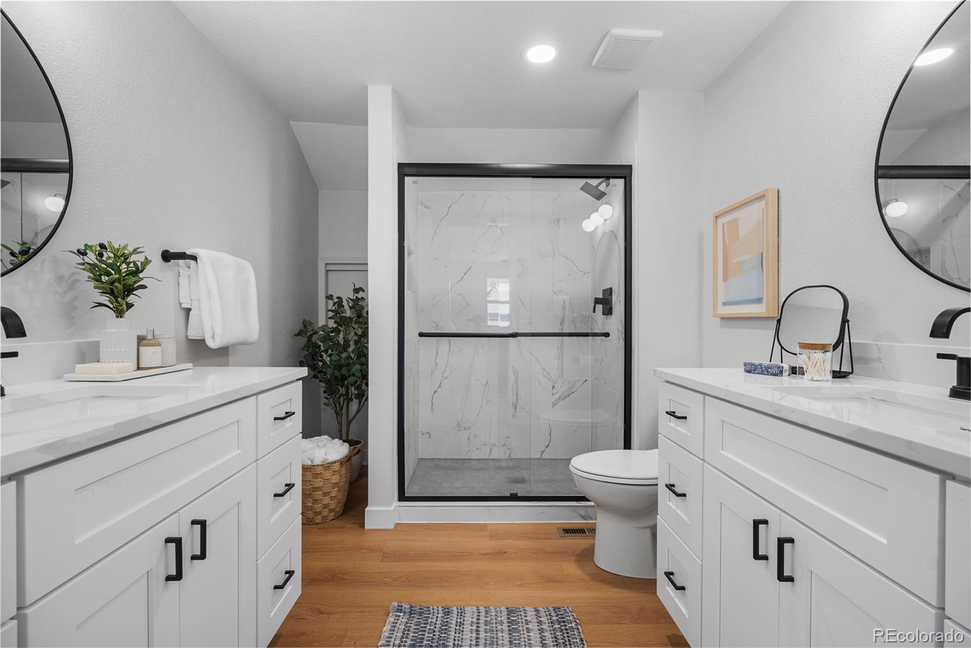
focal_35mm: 16
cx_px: 486
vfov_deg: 73.8
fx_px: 432
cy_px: 324
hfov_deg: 96.7
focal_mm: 16
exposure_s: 1/1.25
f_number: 8
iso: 200
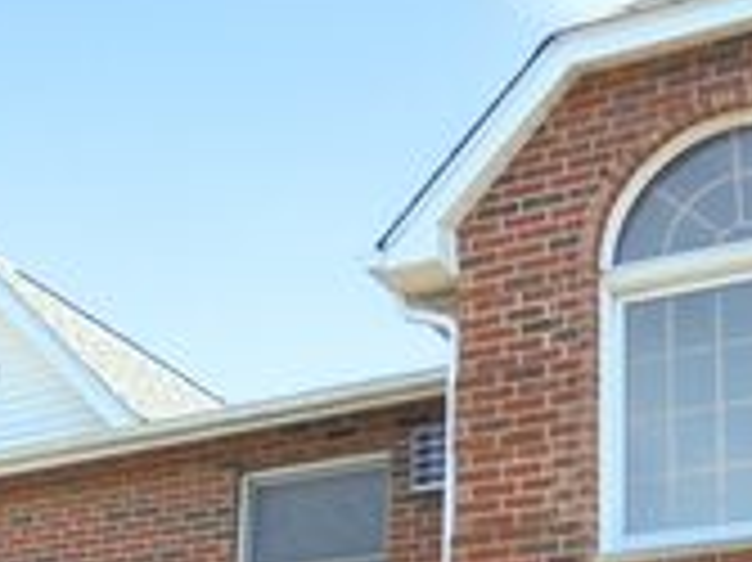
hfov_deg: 24.8
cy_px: 740
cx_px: 198
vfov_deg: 17.6
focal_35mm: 78
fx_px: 1693
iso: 100
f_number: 3.5
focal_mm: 4.6
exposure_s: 1/320
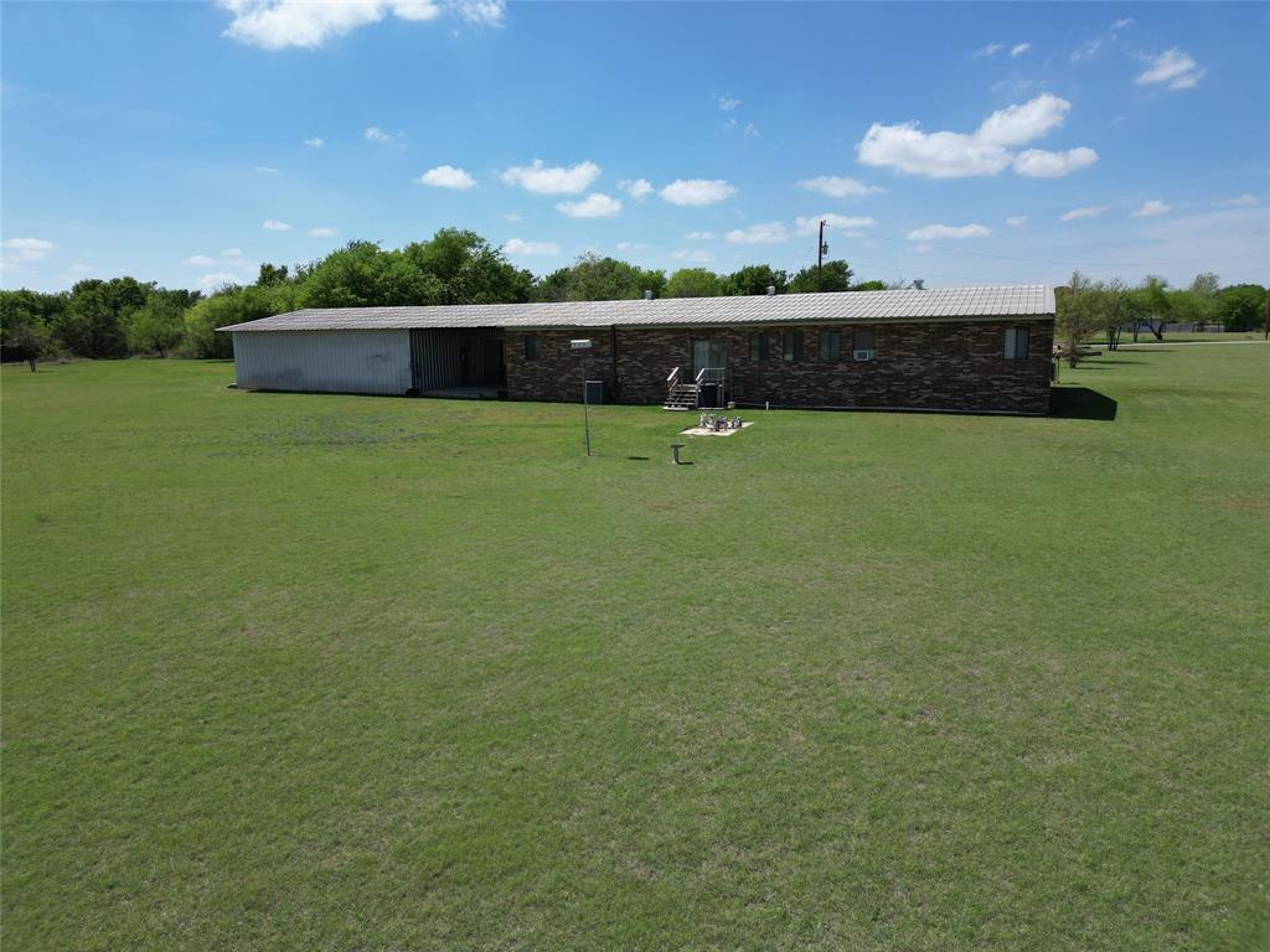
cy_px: 476
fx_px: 881
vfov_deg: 56.8
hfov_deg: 71.6
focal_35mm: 24
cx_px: 635
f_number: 1.7
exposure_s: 1/3200
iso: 100
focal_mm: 6.72
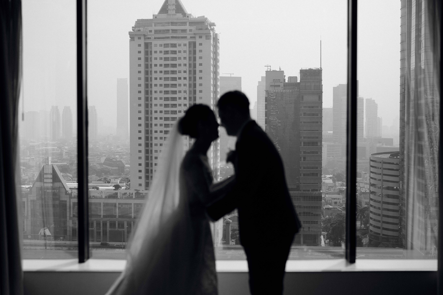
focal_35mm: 50
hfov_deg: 39.6
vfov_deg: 27.0
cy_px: 148
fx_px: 615
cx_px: 222
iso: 125
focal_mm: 50
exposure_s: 1/1000
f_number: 2.2
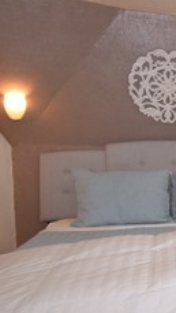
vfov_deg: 46.3
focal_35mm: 44
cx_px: 317
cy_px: 176
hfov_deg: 19.9
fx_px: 365
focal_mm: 10
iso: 800
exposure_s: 1/125
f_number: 5.6
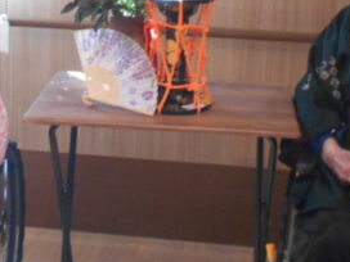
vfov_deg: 16.9
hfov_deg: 22.8
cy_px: 10
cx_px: 158
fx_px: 870
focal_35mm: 86
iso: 360
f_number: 3.9
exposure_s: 1/30
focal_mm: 6.7
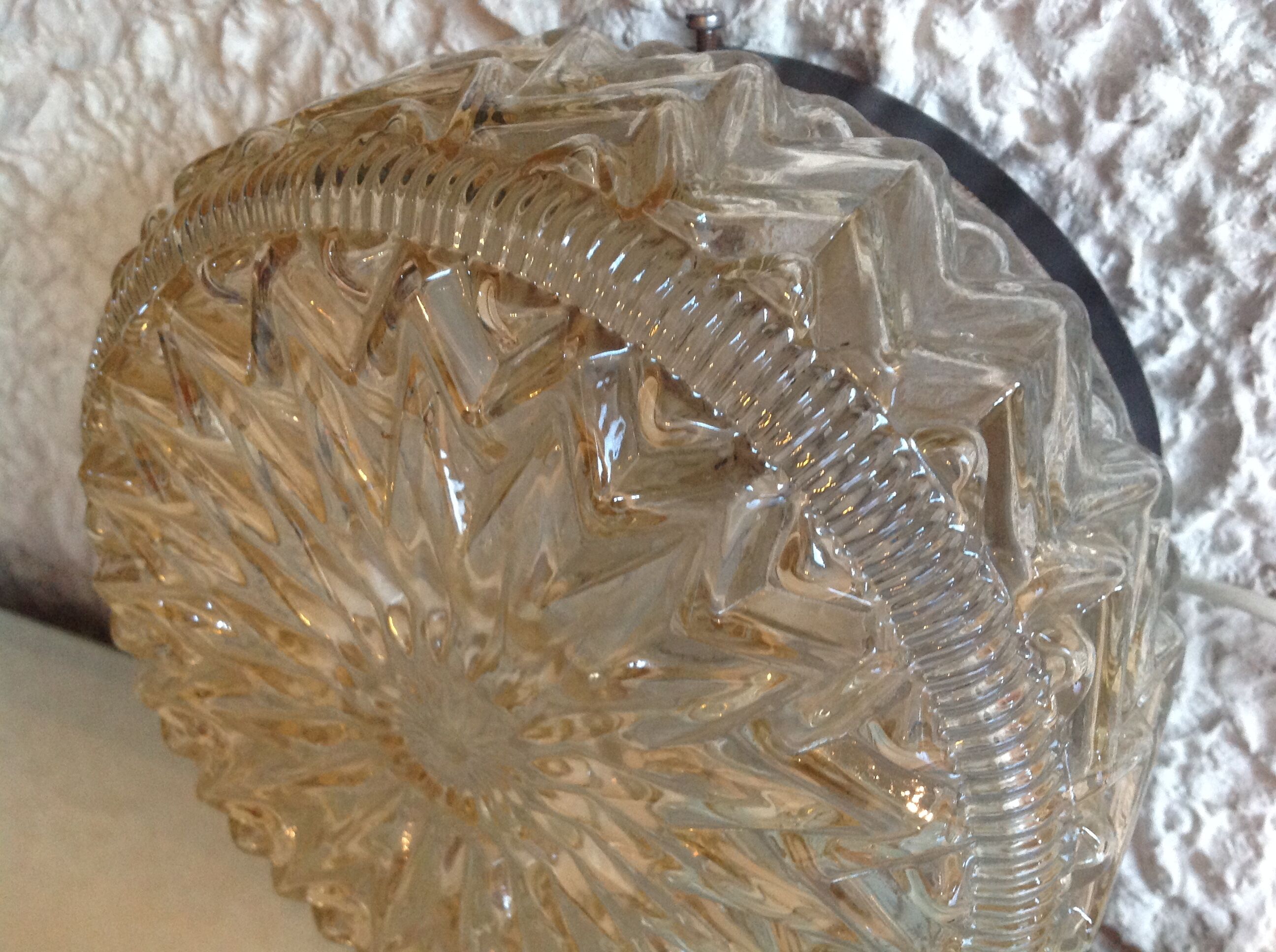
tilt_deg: -31.5
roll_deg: +3.9
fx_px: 1288
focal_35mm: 35
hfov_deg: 52.7
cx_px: 638
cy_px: 476
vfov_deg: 40.6
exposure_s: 1/15
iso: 250
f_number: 2.4
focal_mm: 4.28
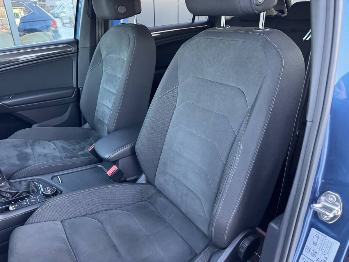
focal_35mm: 24
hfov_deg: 71.6
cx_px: 174
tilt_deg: -25.8
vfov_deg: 56.8
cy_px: 131
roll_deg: +0.0
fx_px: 242
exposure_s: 1/56
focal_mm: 6.76
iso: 500
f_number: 1.78
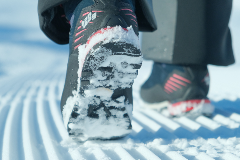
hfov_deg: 19.8
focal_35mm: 103
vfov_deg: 13.3
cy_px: 96
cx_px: 112
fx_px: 686
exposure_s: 1/2000
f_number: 4
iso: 800
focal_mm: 55
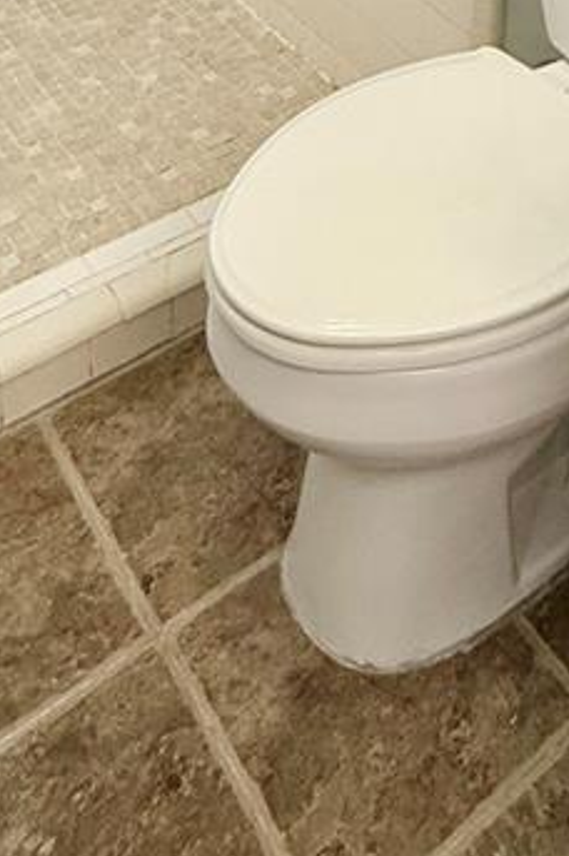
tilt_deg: -14.4
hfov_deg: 26.3
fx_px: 1211
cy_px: -362
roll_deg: -3.4
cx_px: 382
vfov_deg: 28.5
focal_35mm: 51
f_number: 2.2
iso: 200
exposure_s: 1/60
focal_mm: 2.22
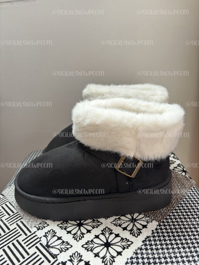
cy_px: 132
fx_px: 199
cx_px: 100
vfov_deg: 67.3
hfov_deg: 53.1
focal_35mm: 26
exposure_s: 1/60
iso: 200
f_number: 1.6
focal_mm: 5.96
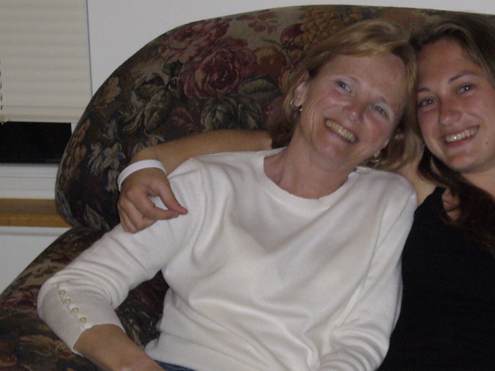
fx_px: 1902
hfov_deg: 14.7
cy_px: 171
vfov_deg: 11.1
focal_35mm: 133
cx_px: 406
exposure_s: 1/60
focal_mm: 13
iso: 250
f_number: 4.3
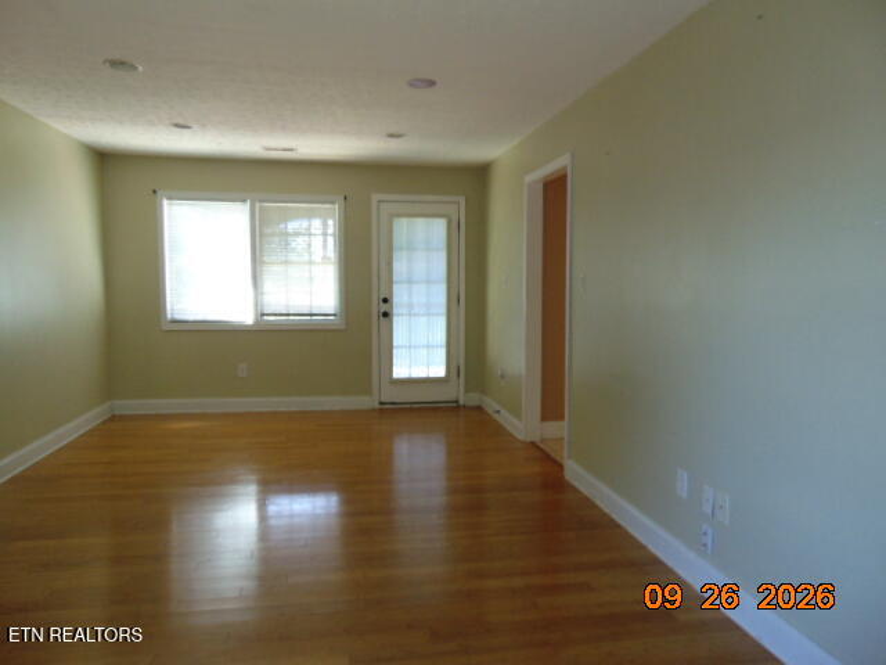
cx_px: 443
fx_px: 640
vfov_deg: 54.9
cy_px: 332
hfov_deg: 69.4
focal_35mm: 25
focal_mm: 4.5
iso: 160
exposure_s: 1/30
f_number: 3
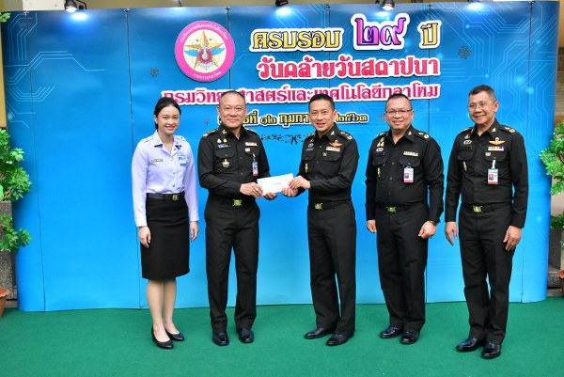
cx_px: 282
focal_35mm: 40
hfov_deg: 47.9
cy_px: 188
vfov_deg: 33.1
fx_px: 635
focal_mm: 27
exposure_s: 1/500
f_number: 5.6
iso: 2500
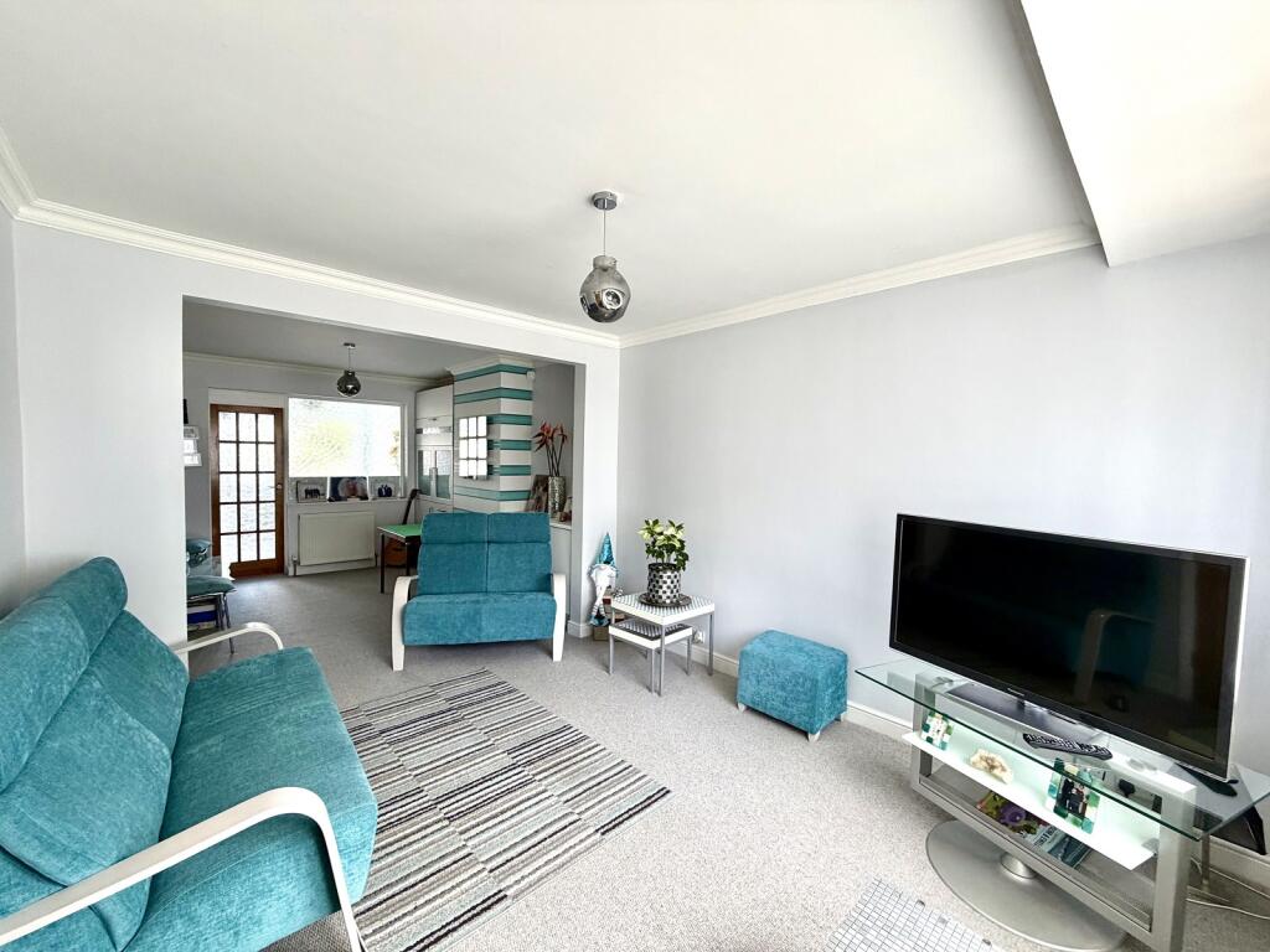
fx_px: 514
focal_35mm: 14
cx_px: 635
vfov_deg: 85.7
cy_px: 476
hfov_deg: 102.1
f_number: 2.2
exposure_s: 1/121
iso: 200
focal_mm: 2.22
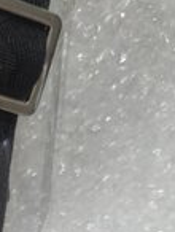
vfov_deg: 21.0
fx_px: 565
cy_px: 307
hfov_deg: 15.4
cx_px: -129
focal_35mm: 84
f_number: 1.8
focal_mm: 5.4
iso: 500
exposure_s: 1/120
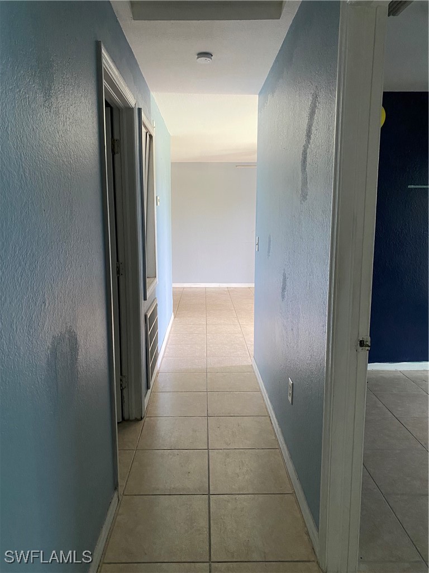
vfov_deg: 67.3
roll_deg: +0.4
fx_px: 430
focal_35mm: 26
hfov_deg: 53.1
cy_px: 286
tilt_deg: -6.5
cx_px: 214
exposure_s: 1/60
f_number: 1.8
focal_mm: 4.25
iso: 320
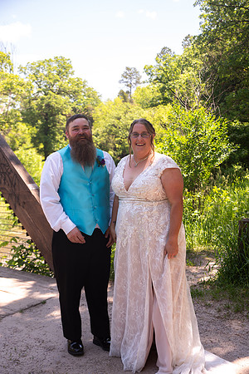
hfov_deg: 31.9
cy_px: 187
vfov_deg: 46.4
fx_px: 436
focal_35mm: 42
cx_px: 124
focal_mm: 42
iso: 31
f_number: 3.5
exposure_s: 1/125
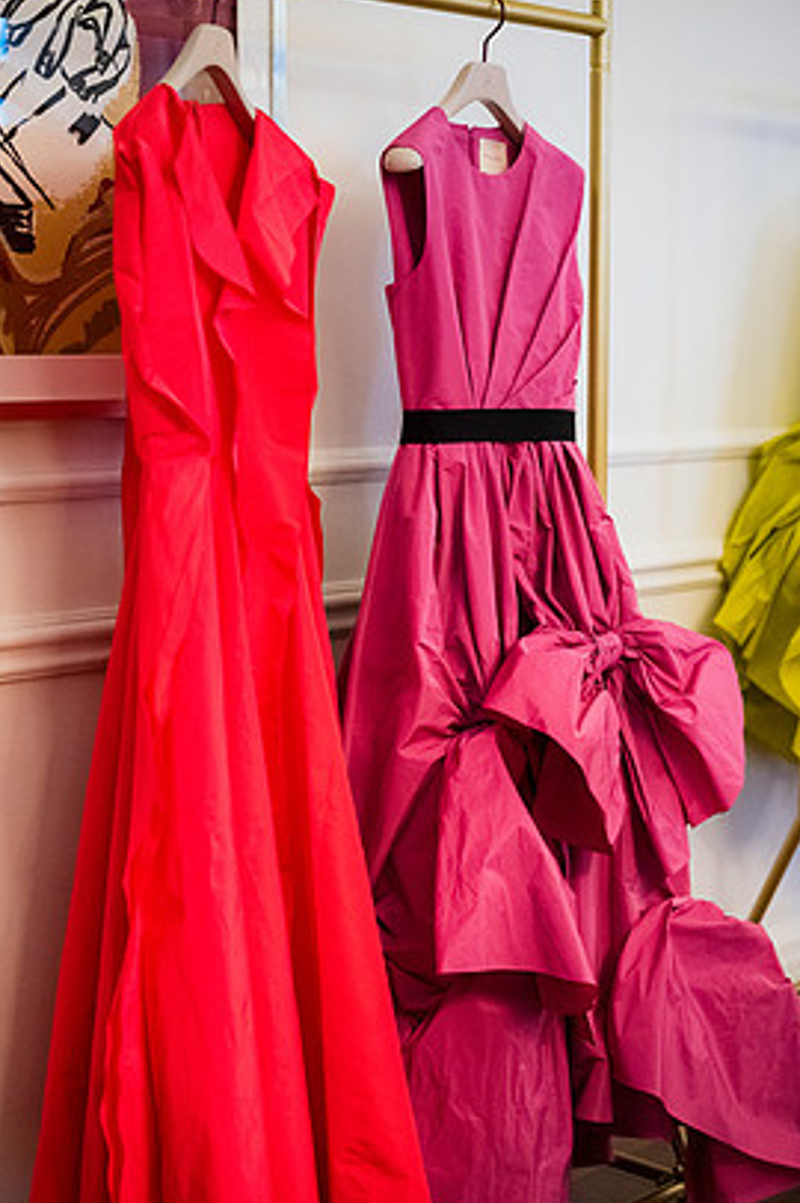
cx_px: 370
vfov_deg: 32.9
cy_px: 625
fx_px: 2037
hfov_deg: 22.2
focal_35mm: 61
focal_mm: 55
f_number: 2.2
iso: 3600
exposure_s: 1/200
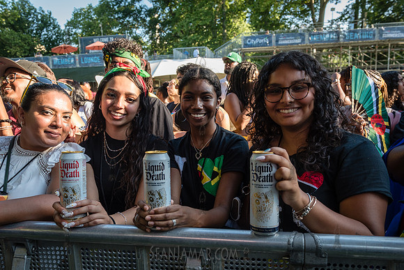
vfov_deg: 42.6
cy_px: 148
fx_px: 345
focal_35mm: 31
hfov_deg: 60.7
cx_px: 199
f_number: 4.5
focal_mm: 28
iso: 400
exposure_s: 1/250
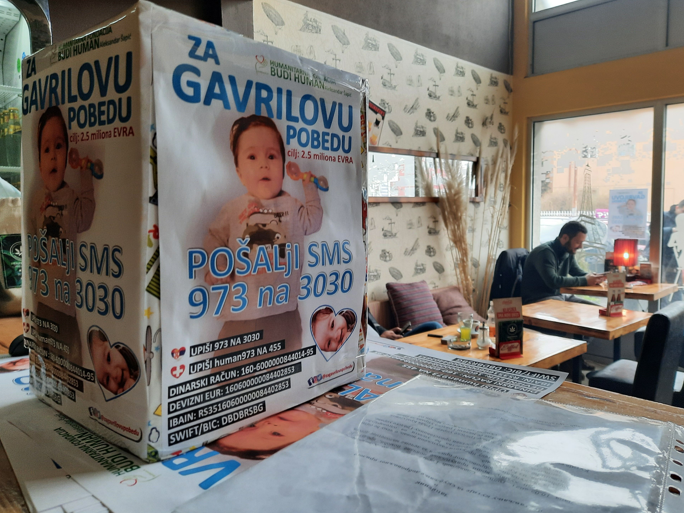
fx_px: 514
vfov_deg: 53.1
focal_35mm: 26
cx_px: 343
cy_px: 254
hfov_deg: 67.3
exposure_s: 1/50
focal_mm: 4.6
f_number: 2
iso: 40
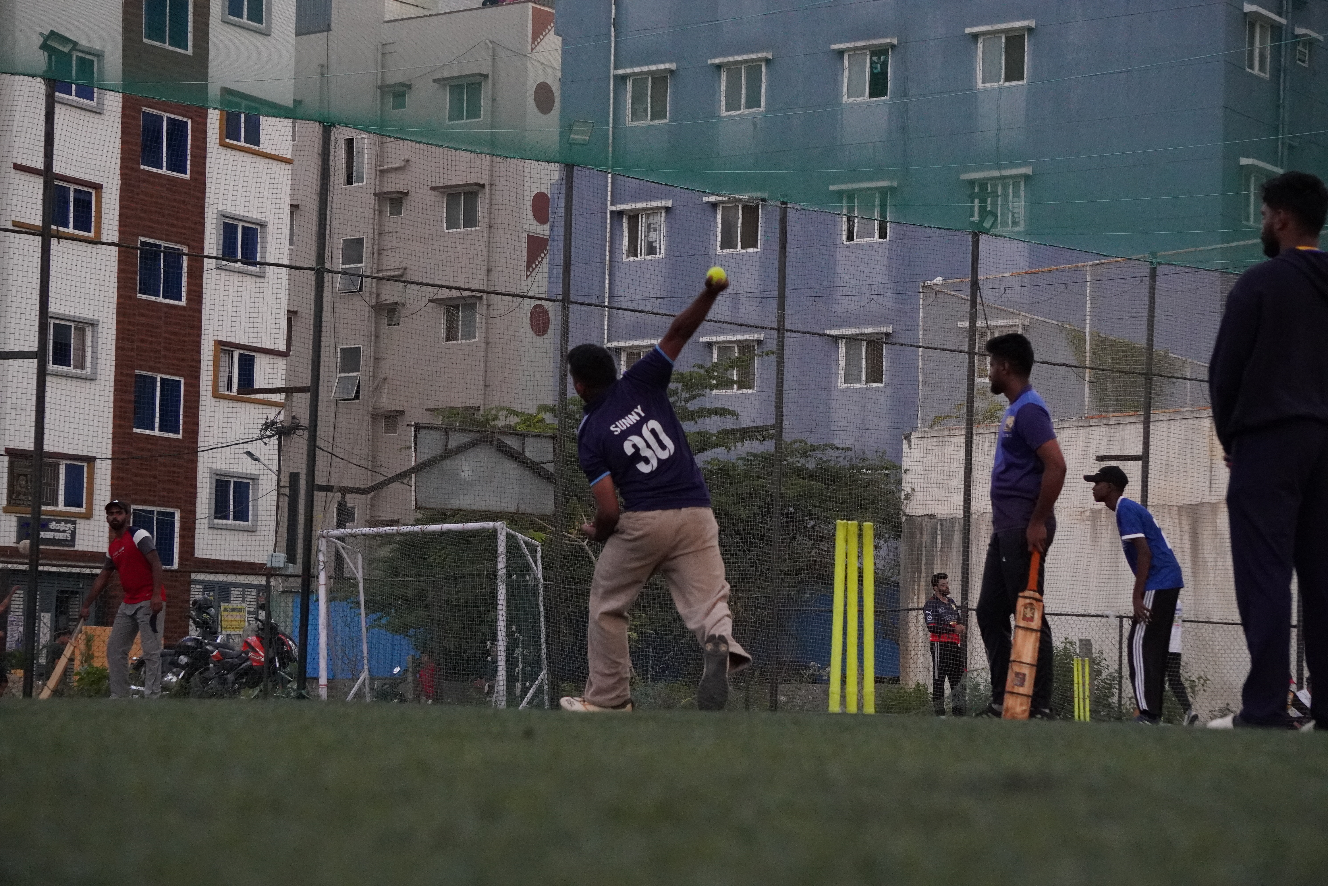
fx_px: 3043
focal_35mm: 82
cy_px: 443
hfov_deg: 24.6
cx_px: 664
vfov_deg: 16.6
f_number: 5.6
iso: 4000
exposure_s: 1/1000
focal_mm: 55
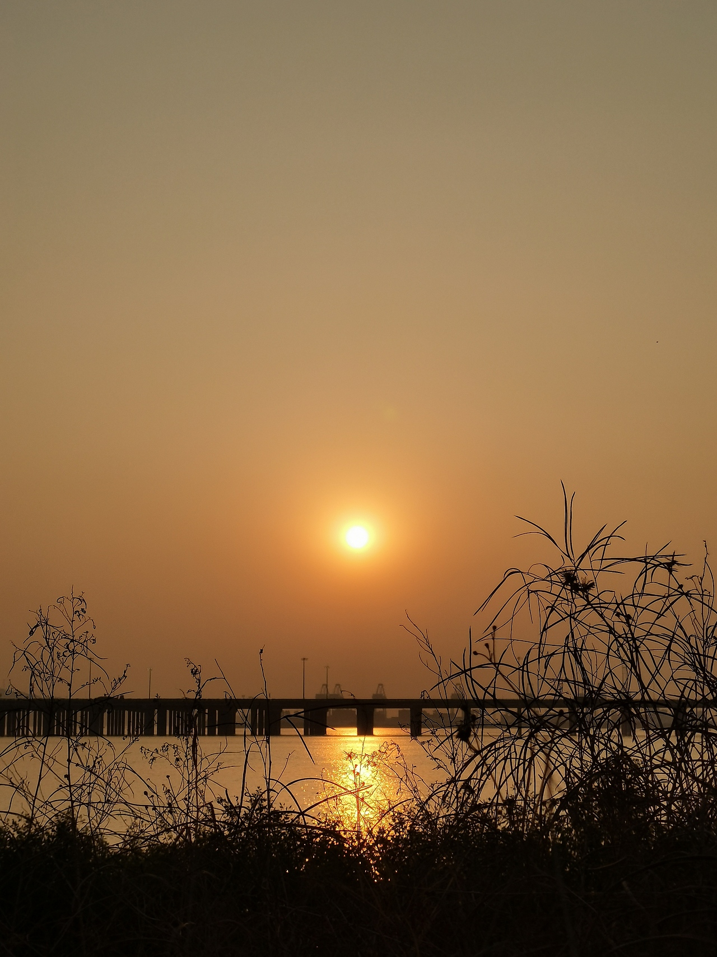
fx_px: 1519
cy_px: 478
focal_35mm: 55
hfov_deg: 26.6
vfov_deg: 34.9
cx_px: 358
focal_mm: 5.58
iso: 50
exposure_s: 1/5236
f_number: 1.8
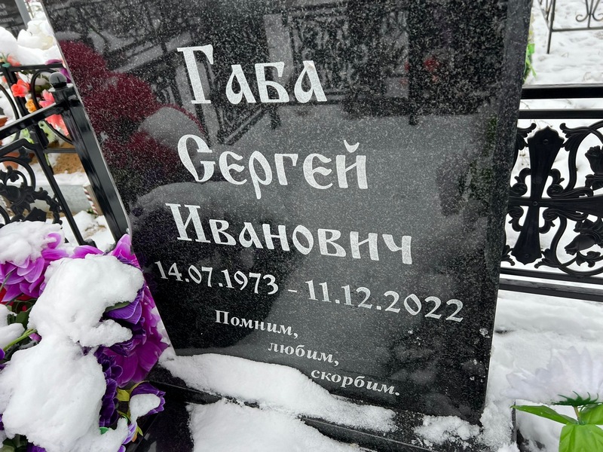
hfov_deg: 67.3
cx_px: 302
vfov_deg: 53.1
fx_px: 453
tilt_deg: -32.7
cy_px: 226
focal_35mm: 26
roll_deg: +9.8
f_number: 1.5
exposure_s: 1/192
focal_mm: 5.7
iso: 40
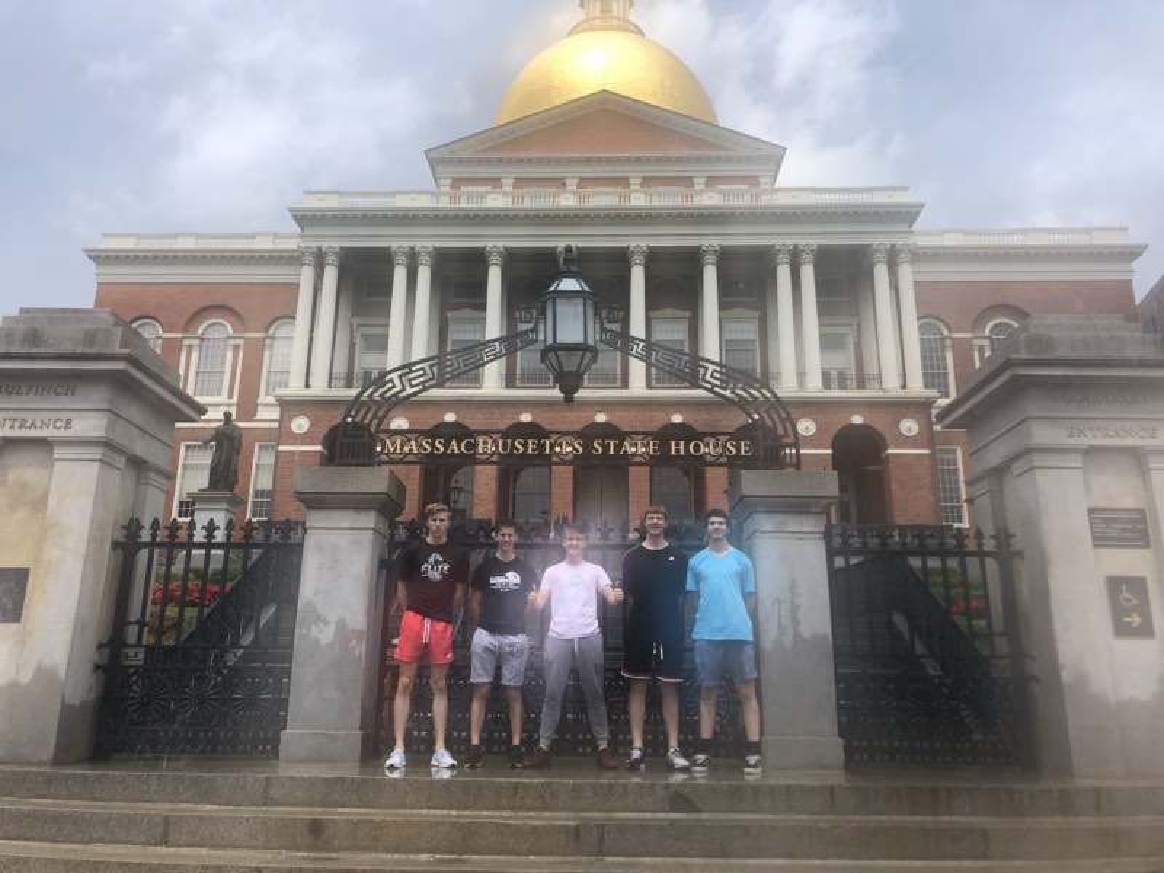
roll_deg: -0.2
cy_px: 436
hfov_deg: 63.4
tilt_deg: +17.0
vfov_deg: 49.7
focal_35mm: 28
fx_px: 942
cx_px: 582
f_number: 1.8
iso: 20
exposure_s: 1/1567
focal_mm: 3.99
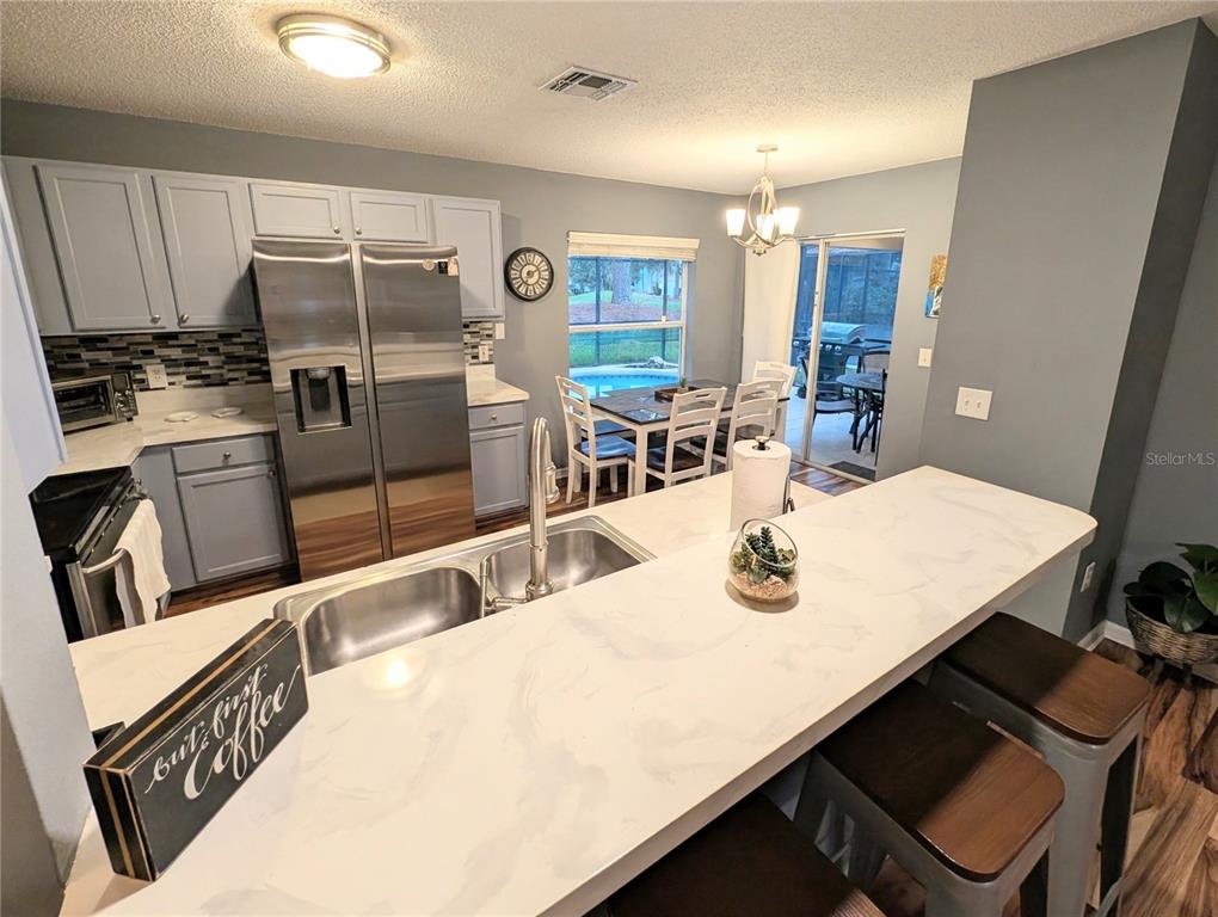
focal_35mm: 12
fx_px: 423
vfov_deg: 94.6
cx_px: 609
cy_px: 458
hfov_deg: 110.5
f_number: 1.7
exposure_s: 1/60
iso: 74
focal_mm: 2.02
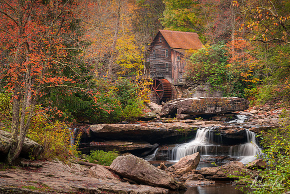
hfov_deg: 20.0
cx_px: 145
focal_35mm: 102
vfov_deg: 13.4
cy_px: 97
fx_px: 822
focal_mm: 102
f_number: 13
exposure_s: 1/1.25
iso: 64
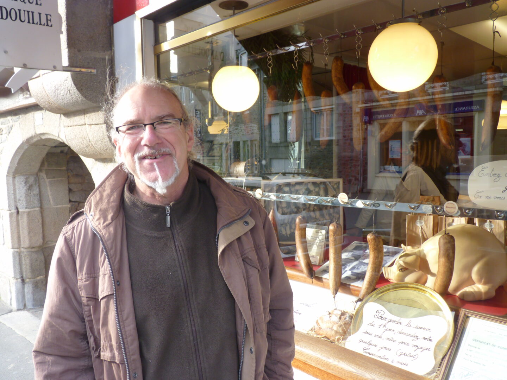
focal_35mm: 28
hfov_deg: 63.4
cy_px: 190
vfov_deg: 49.7
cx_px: 254
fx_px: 410
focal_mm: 4.9
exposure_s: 1/50
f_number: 2.8
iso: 80
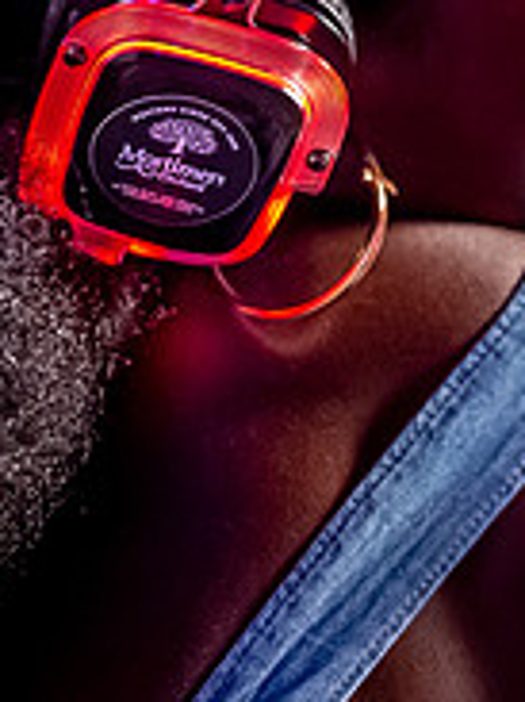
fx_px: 14395
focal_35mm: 711
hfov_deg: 2.1
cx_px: 264
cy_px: 184
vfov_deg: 2.8
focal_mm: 200
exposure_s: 1/80
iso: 8000
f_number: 2.8
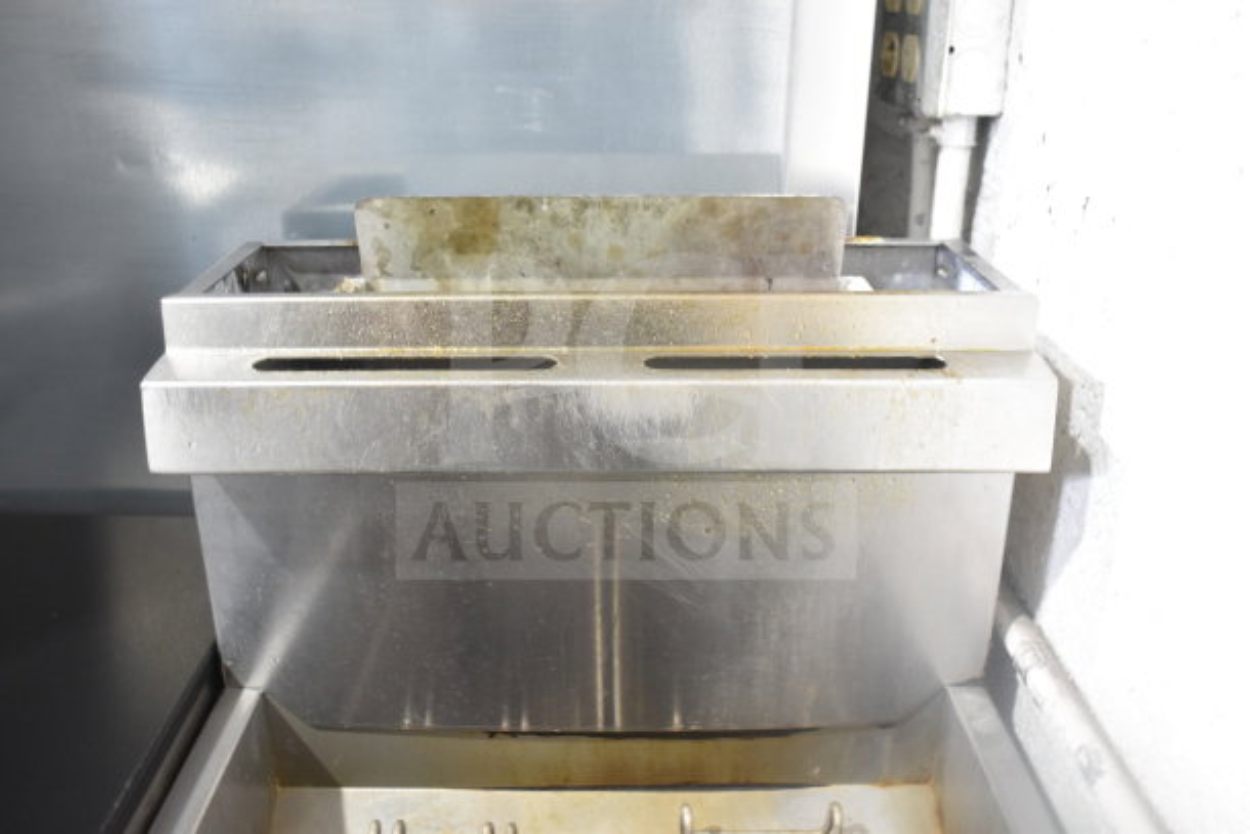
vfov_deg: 41.7
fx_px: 1094
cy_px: 417
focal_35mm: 32
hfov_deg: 59.5
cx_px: 625
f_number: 3.8
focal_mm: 21
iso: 900
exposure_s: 1/30
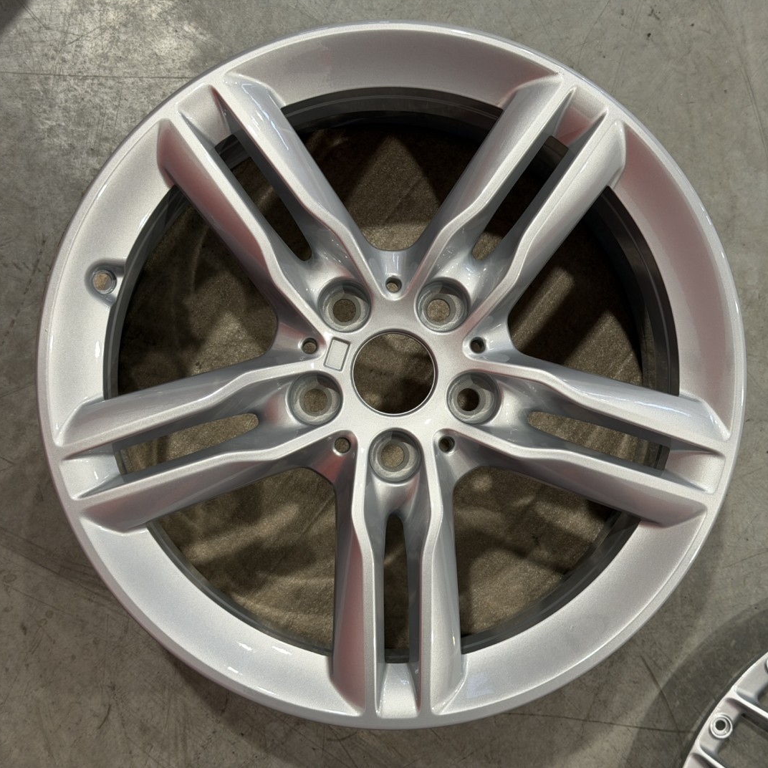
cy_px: 383
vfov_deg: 30.0
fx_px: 1431
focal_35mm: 57
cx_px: 392
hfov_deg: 30.0
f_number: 1.78
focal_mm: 6.76
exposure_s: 1/50
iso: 64
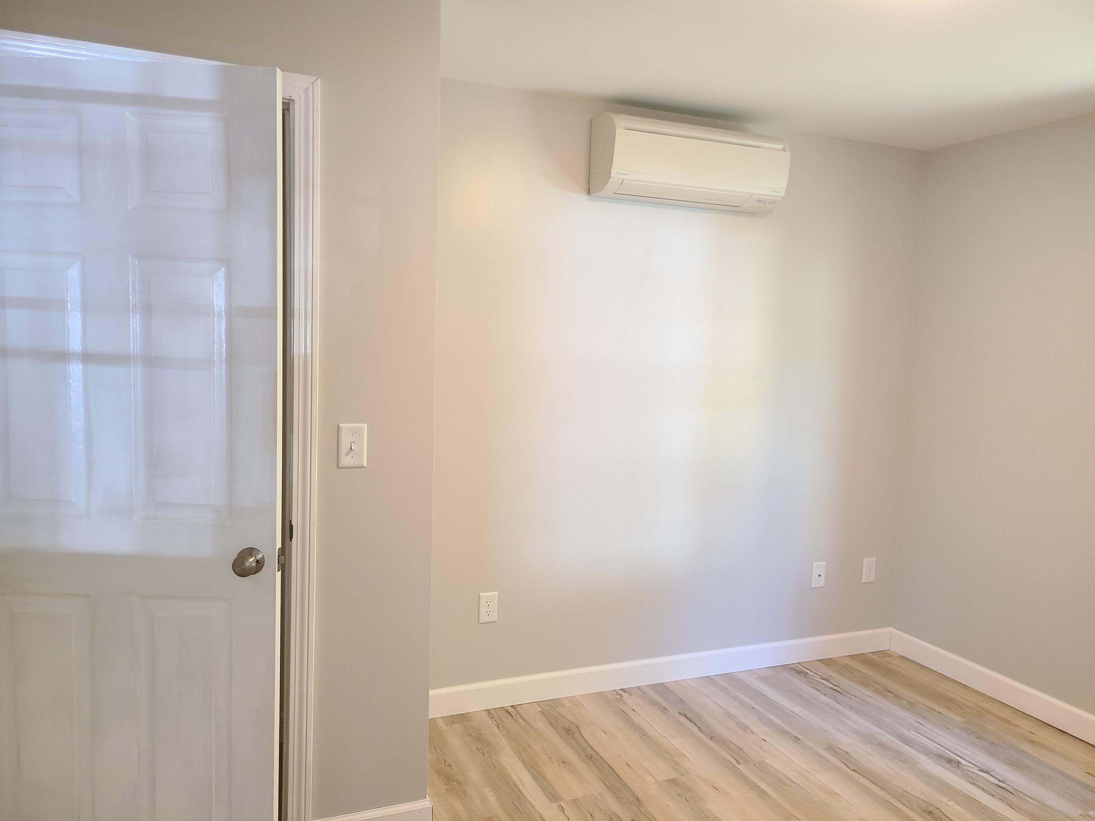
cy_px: 410
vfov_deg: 53.1
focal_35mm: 26
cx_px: 548
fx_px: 822
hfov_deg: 67.3
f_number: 1.8
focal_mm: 5.4
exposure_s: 1/39
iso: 200
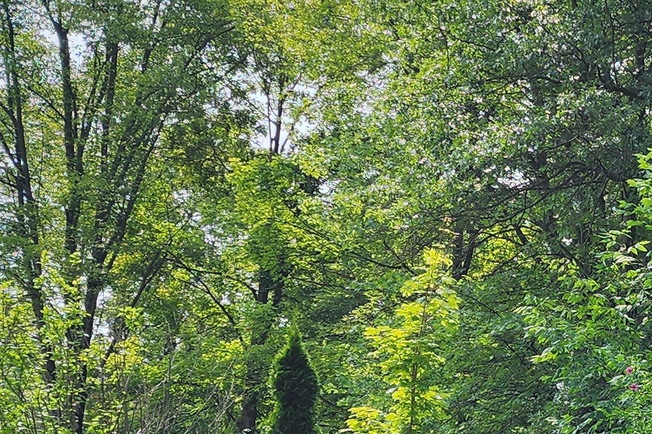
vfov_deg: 13.1
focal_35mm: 99
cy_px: 651
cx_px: 1021
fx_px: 1792
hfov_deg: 18.0
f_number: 1.8
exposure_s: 1/539
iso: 12
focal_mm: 6.4
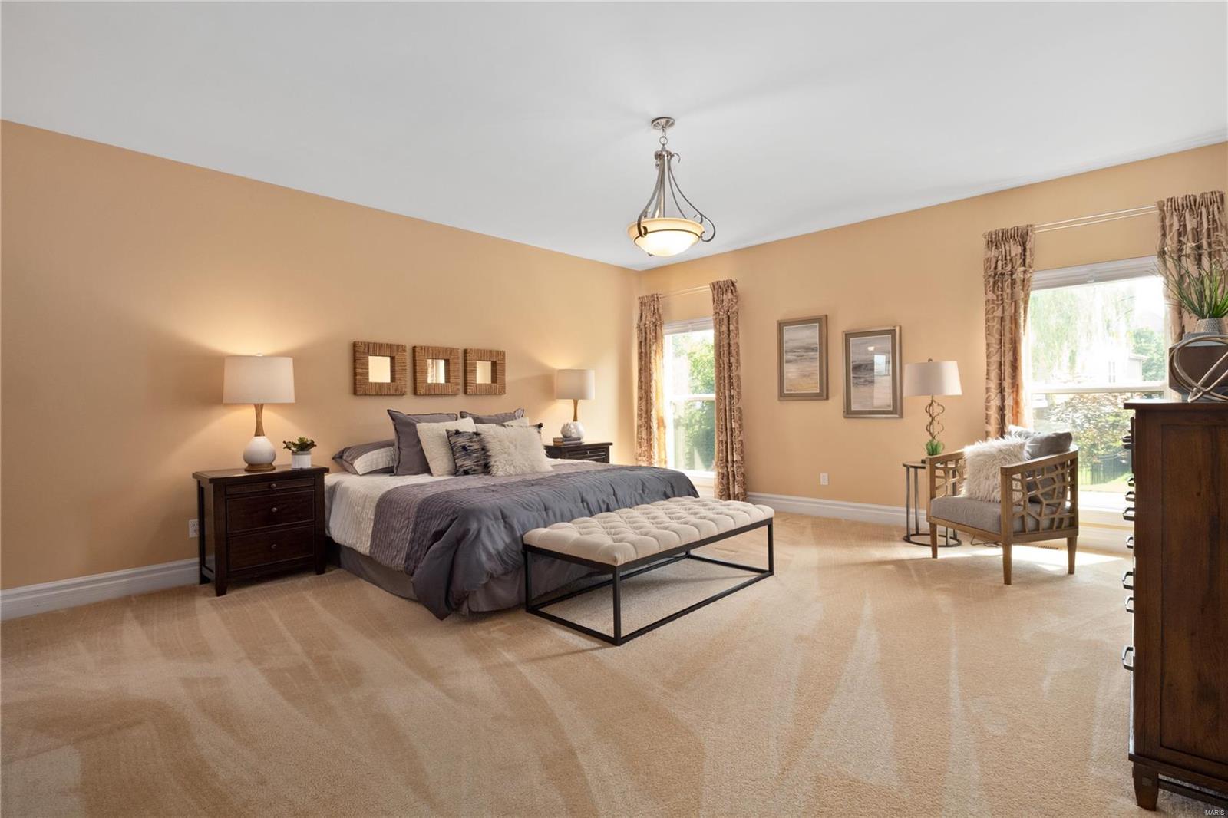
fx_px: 546
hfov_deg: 96.7
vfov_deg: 73.7
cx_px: 614
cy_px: 409
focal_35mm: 16
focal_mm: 8
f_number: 10
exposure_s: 1/4
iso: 400
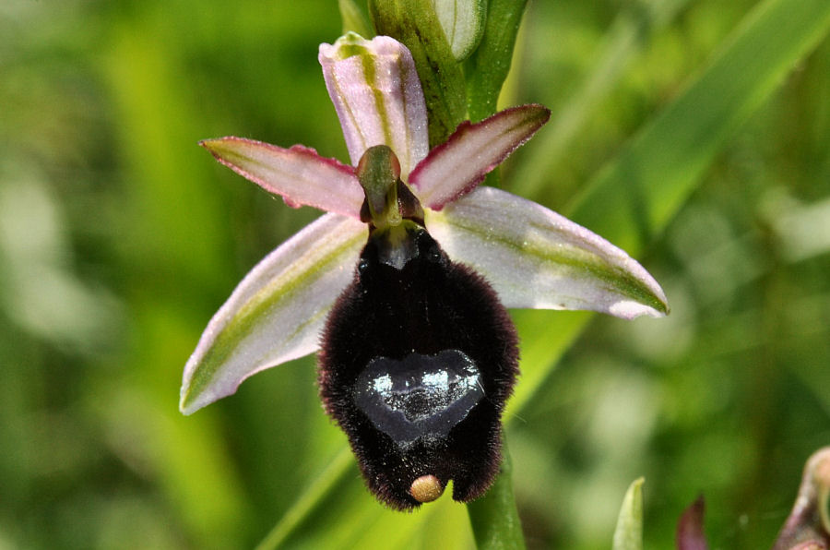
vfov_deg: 15.1
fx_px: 2071
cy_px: 275
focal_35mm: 90
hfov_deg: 22.7
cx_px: 415
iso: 200
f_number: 16
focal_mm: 60
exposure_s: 1/125
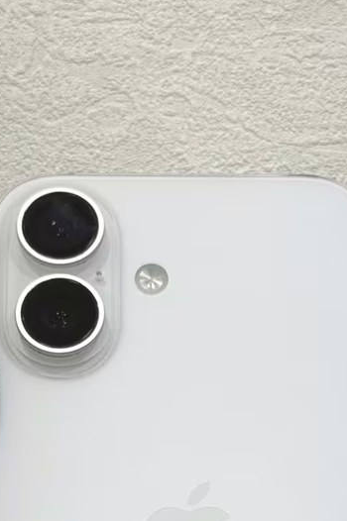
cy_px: 574
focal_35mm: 114
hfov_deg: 12.0
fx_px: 1650
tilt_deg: +2.2
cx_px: 193
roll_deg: -1.0
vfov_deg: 17.4
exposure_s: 1/121
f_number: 1.78
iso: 50
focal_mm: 6.76
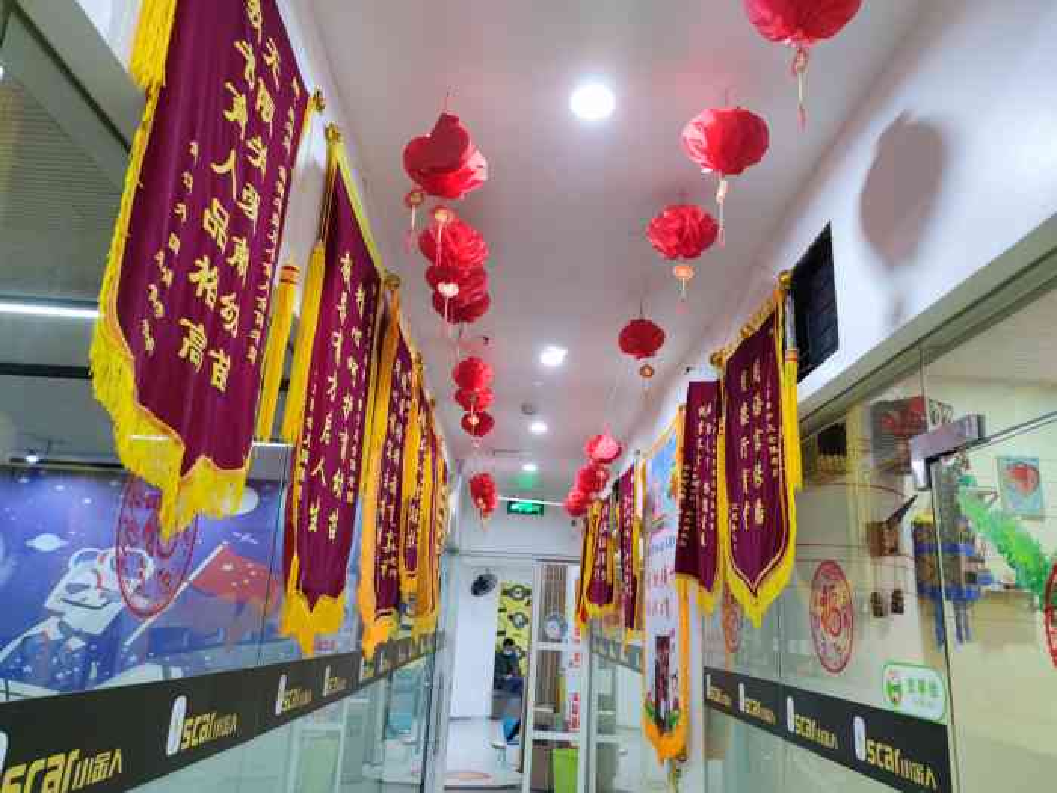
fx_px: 733
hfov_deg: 71.6
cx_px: 528
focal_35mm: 24
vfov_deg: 56.8
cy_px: 396
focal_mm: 6.72
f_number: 1.69
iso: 343
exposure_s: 1/50
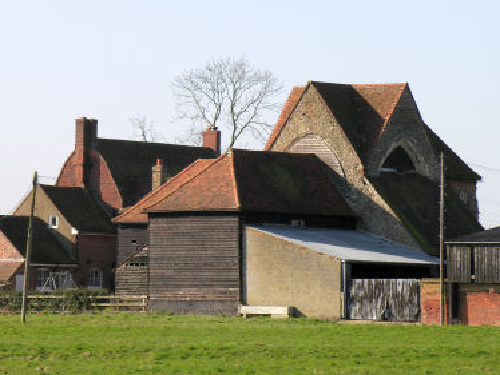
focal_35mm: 257
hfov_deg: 7.7
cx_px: 209
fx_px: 3715
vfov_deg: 5.8
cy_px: 214
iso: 50
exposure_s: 1/134
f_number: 6.7
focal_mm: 53.3
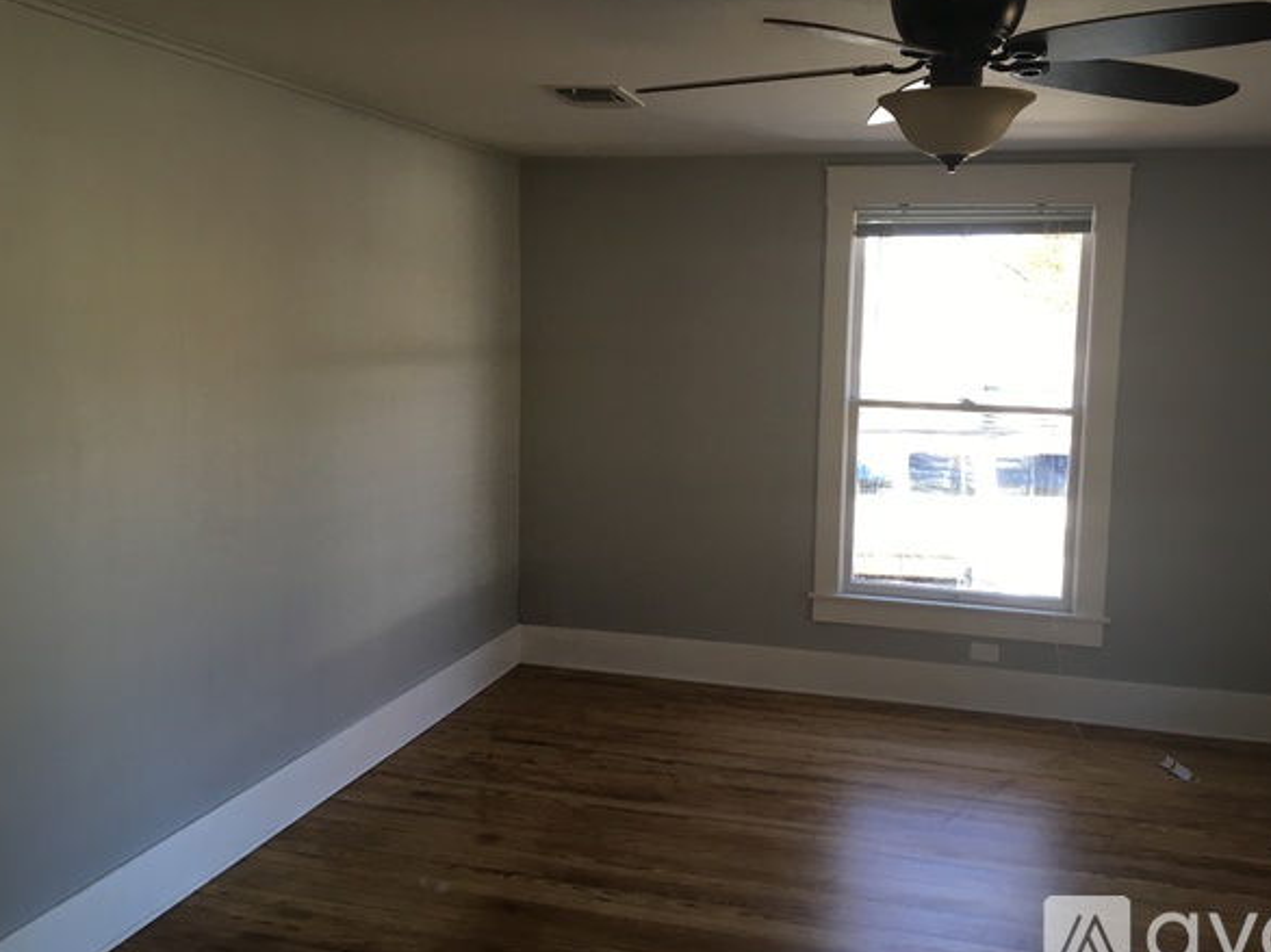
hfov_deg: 55.3
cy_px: 440
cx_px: 671
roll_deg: -1.5
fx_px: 1211
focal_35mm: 33
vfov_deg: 42.9
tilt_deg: -6.0
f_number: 2.2
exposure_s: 1/40
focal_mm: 4.15
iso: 25
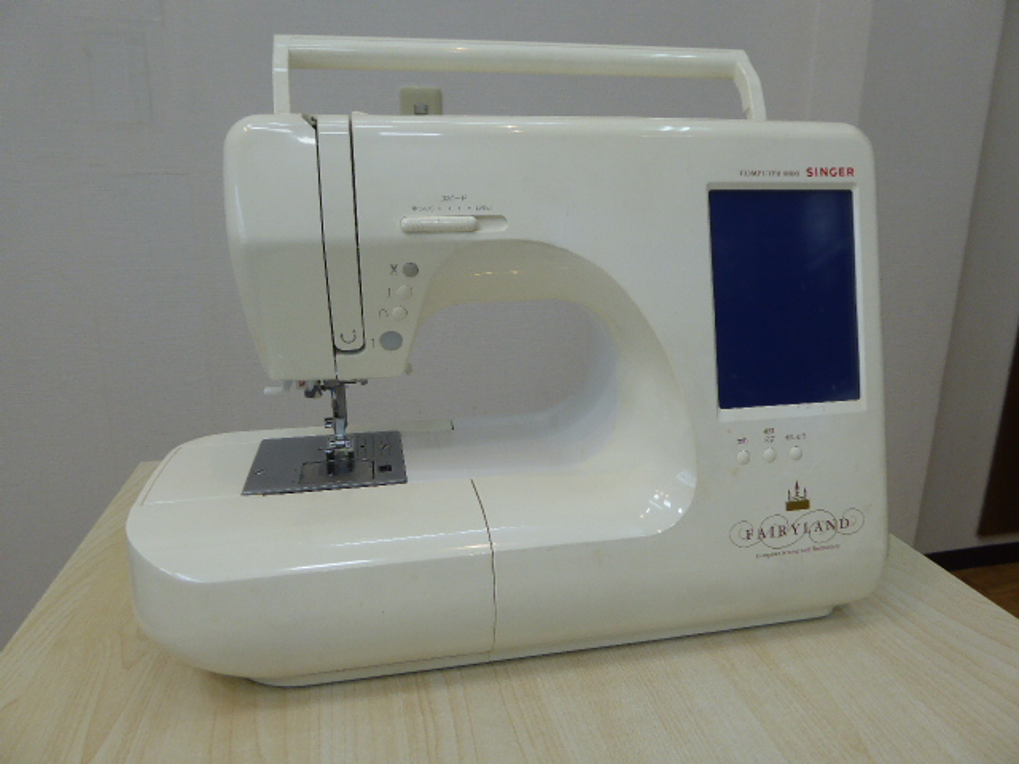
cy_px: 382
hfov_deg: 69.4
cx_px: 510
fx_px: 736
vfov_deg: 54.9
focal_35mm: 25
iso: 125
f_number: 3.3
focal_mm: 4.3
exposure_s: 1/60
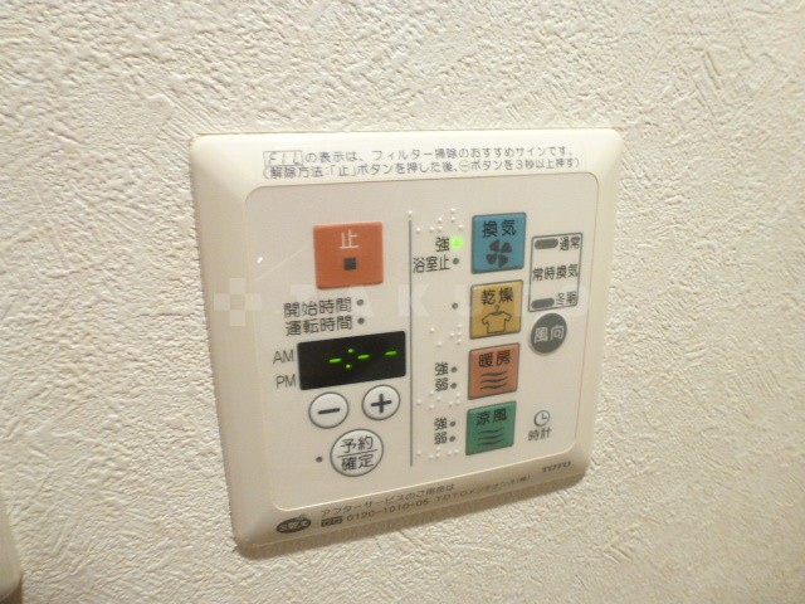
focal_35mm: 24
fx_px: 558
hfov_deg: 71.6
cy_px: 302
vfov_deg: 56.8
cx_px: 402
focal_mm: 4.3
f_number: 3.3
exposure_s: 1/10
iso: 200
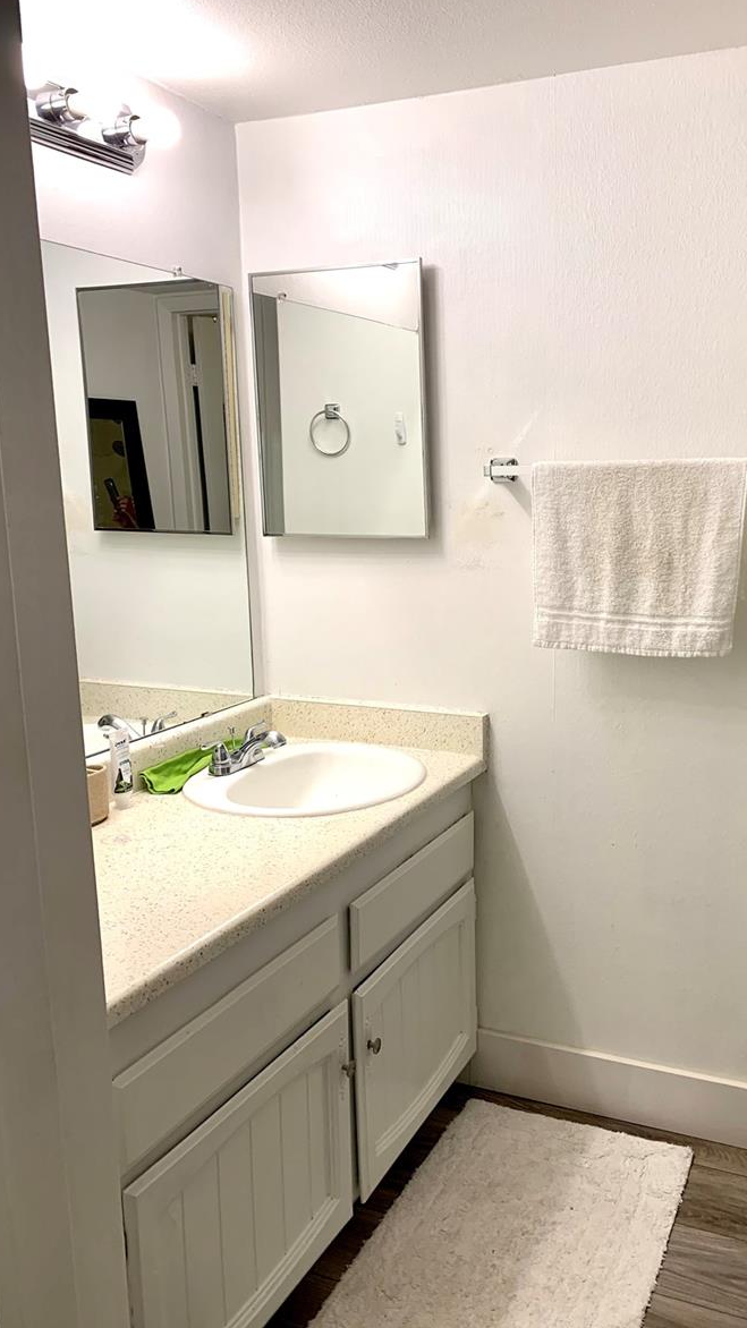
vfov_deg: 66.1
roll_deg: +0.3
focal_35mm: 29
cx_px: 495
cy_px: 667
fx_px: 1021
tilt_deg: -9.0
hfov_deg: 39.7
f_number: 1.8
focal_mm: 4.25
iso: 40
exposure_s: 1/120
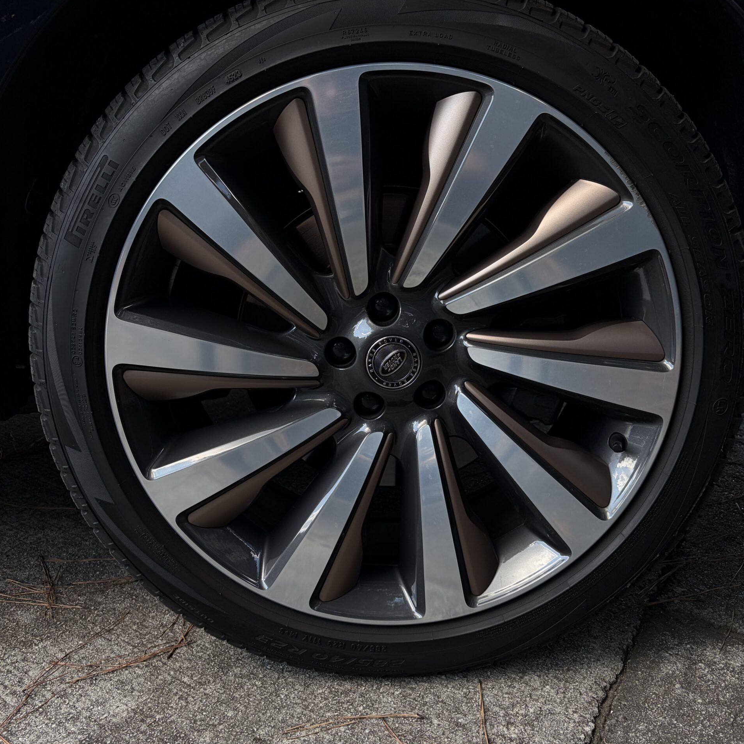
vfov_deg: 52.5
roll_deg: -0.5
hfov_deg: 52.5
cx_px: 369
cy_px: 353
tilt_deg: -14.5
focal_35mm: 31
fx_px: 754
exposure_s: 1/381
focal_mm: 5.96
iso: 50
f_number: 1.6
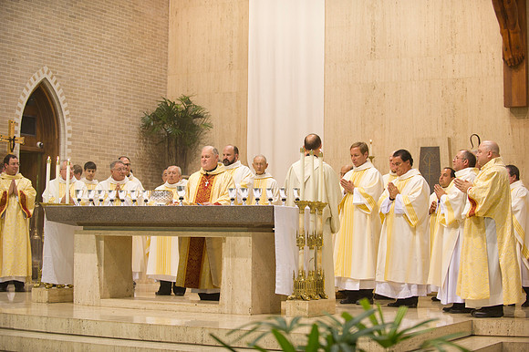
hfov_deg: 28.9
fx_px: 1028
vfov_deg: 19.4
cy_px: 176
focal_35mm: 70
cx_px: 264
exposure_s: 1/80
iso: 2000
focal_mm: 70
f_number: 2.8
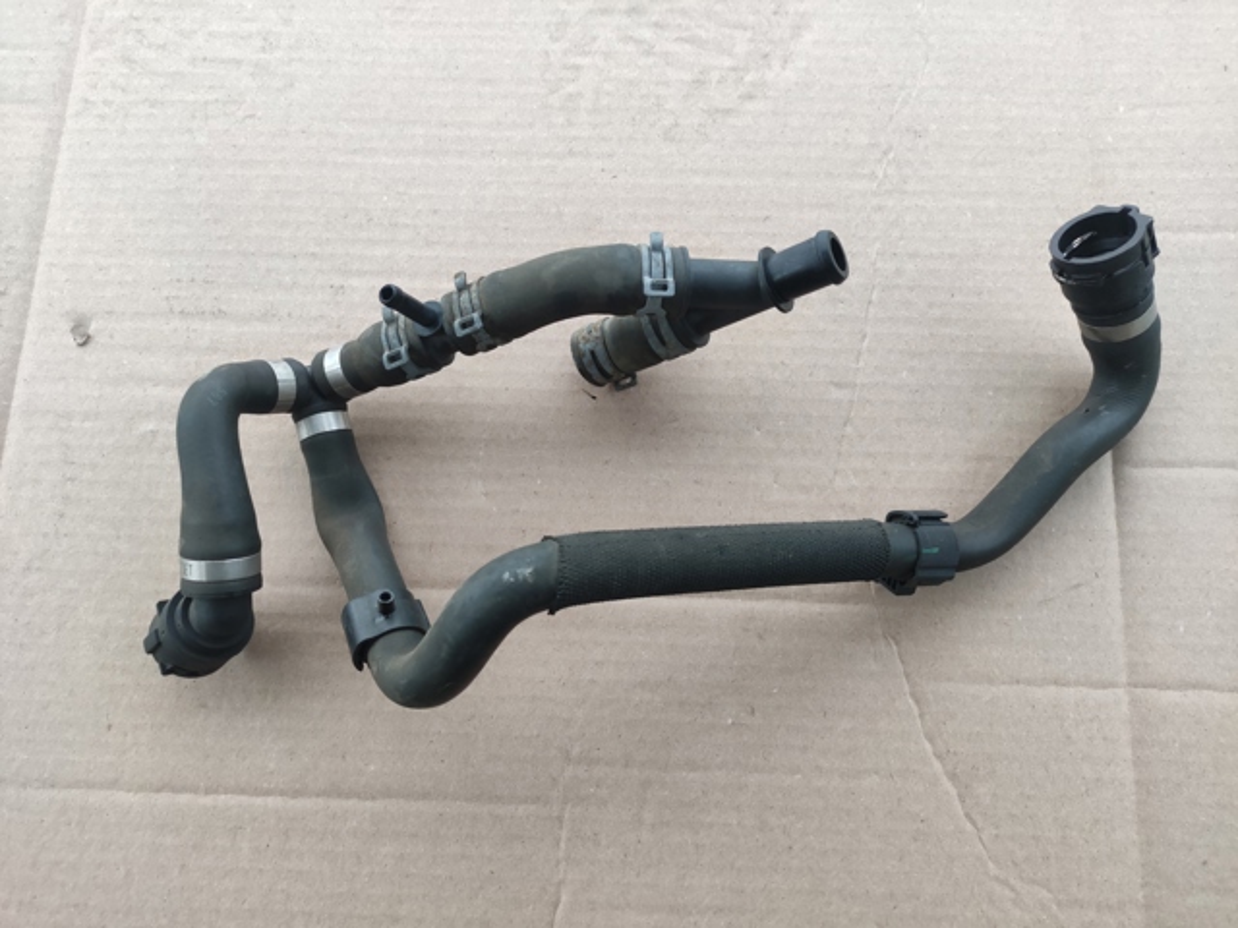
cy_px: 464
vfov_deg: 54.9
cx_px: 619
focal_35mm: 25
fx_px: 894
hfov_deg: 69.4
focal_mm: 5.43
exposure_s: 1/120
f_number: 1.89
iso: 378
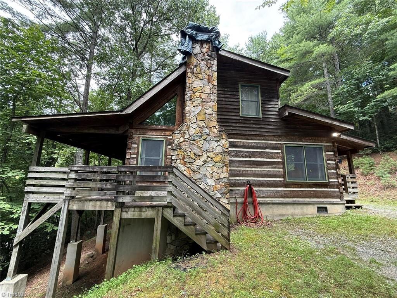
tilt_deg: +11.9
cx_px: 198
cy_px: 149
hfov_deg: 102.1
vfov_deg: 85.7
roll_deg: -1.4
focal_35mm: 14
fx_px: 161
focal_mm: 2.22
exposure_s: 1/109
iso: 40
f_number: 2.2
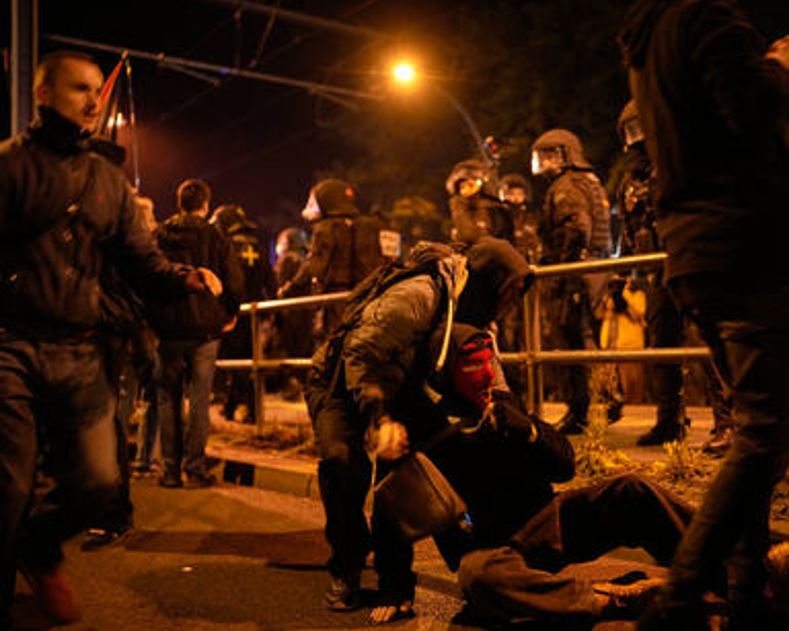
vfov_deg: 37.3
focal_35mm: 40
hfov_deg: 45.6
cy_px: 319
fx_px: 934
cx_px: 464
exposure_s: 1/80
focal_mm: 35
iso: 2500
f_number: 1.4
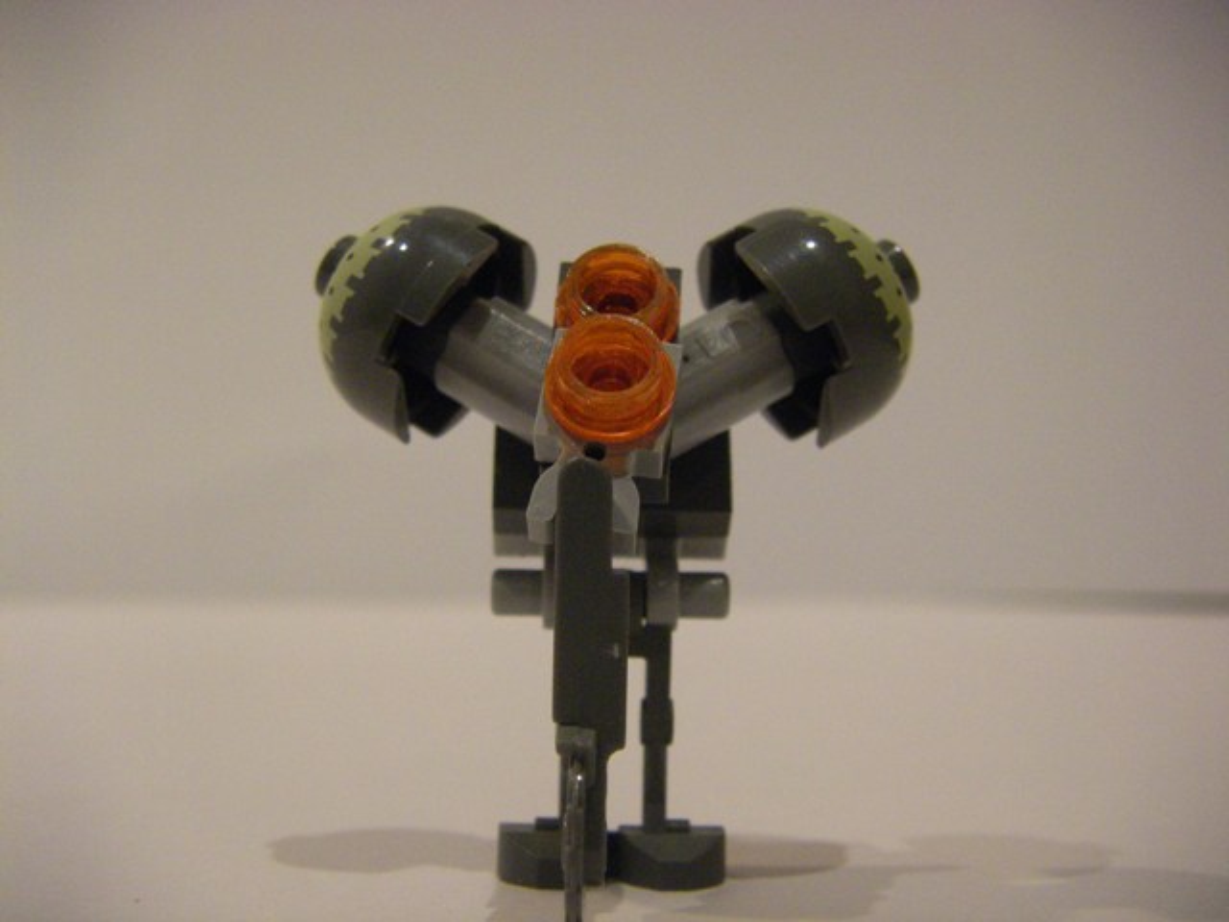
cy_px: 461
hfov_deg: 31.2
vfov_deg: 23.7
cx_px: 614
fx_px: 2201
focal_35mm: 62
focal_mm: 10.3
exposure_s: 1/60
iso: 500
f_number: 3.8
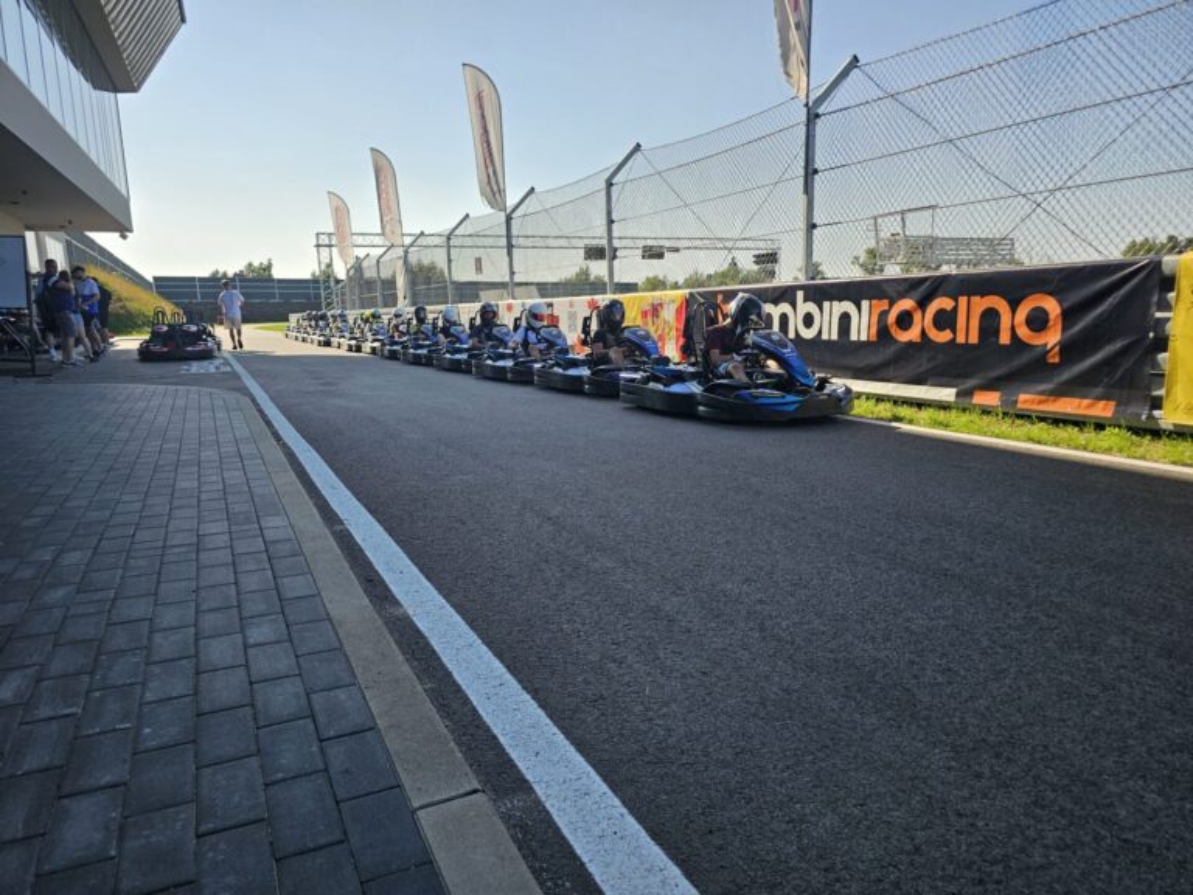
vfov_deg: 58.9
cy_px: 448
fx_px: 793
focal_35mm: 23
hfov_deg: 73.9
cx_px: 596
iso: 10
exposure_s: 1/500
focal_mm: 6.3
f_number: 1.7
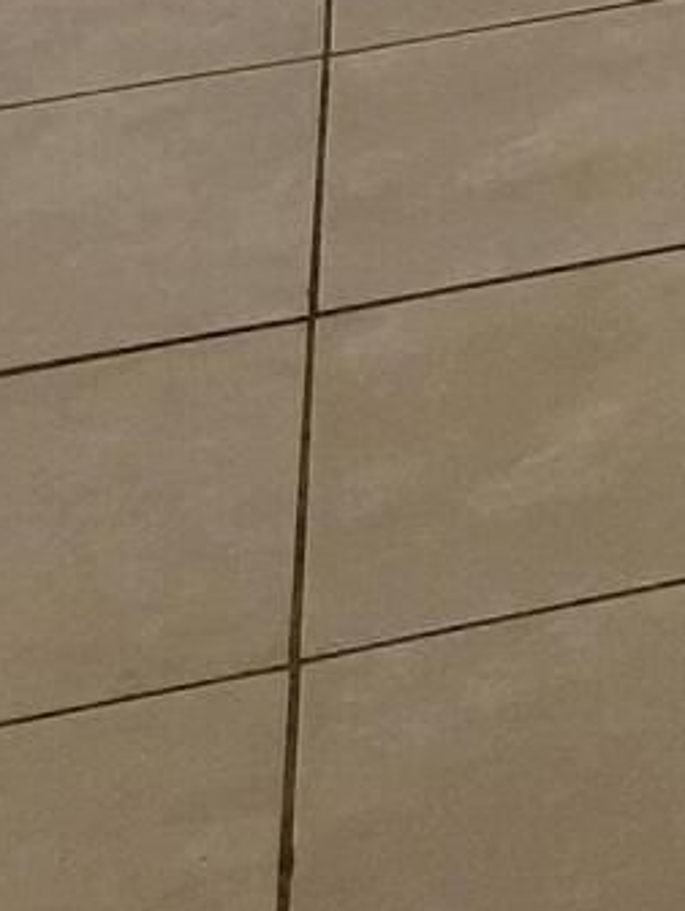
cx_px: 1593
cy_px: -1365
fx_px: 4082
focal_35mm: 155
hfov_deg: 8.8
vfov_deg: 10.7
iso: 250
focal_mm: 5.4
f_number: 1.8
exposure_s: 1/100
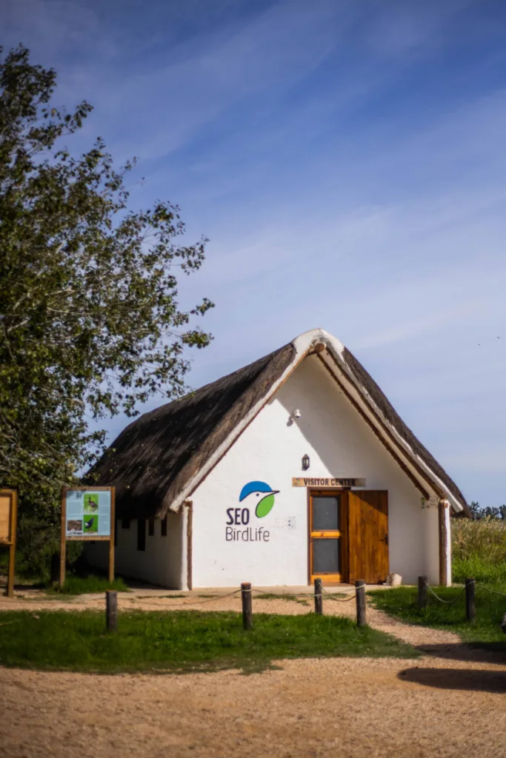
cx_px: 253
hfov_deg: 27.0
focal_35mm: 50
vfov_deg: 39.6
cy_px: 379
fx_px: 1054
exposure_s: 1/8000
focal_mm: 50
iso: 160
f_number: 1.8
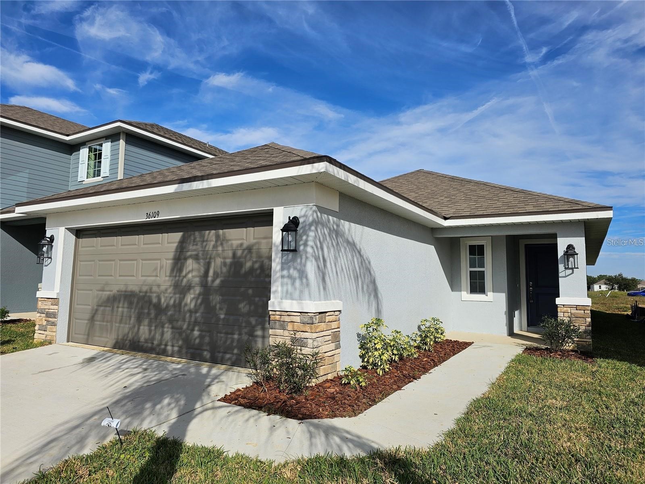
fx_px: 429
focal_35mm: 23
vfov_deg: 58.9
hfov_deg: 73.9
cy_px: 242
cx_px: 322
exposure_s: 1/1472
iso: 10
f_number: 1.7
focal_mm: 6.3
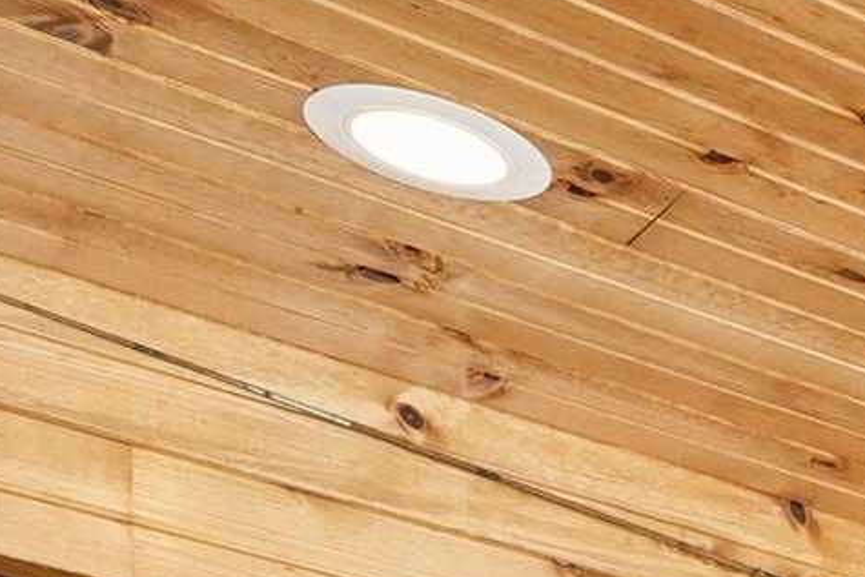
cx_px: 2349
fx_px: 2644
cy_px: 1679
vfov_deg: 9.8
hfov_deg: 12.3
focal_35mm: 110
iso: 400
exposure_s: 1/10
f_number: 9
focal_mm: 17
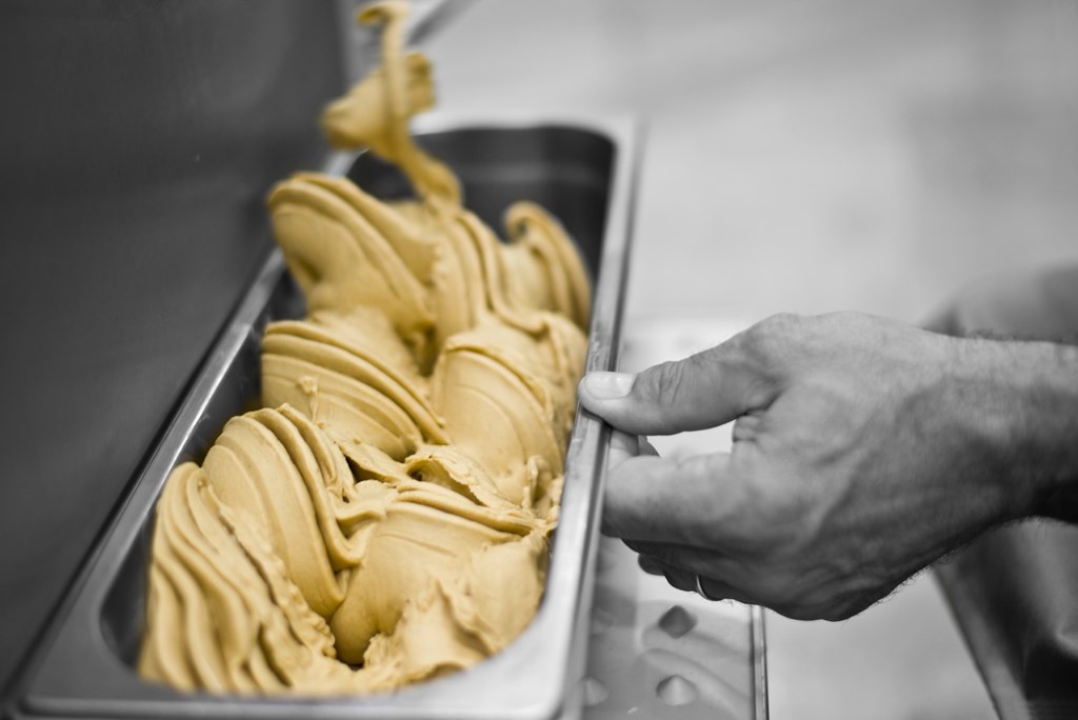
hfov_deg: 39.6
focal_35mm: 50
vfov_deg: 27.0
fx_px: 1498
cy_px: 360
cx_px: 539
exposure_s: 1/40
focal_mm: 50
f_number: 2.2
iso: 400
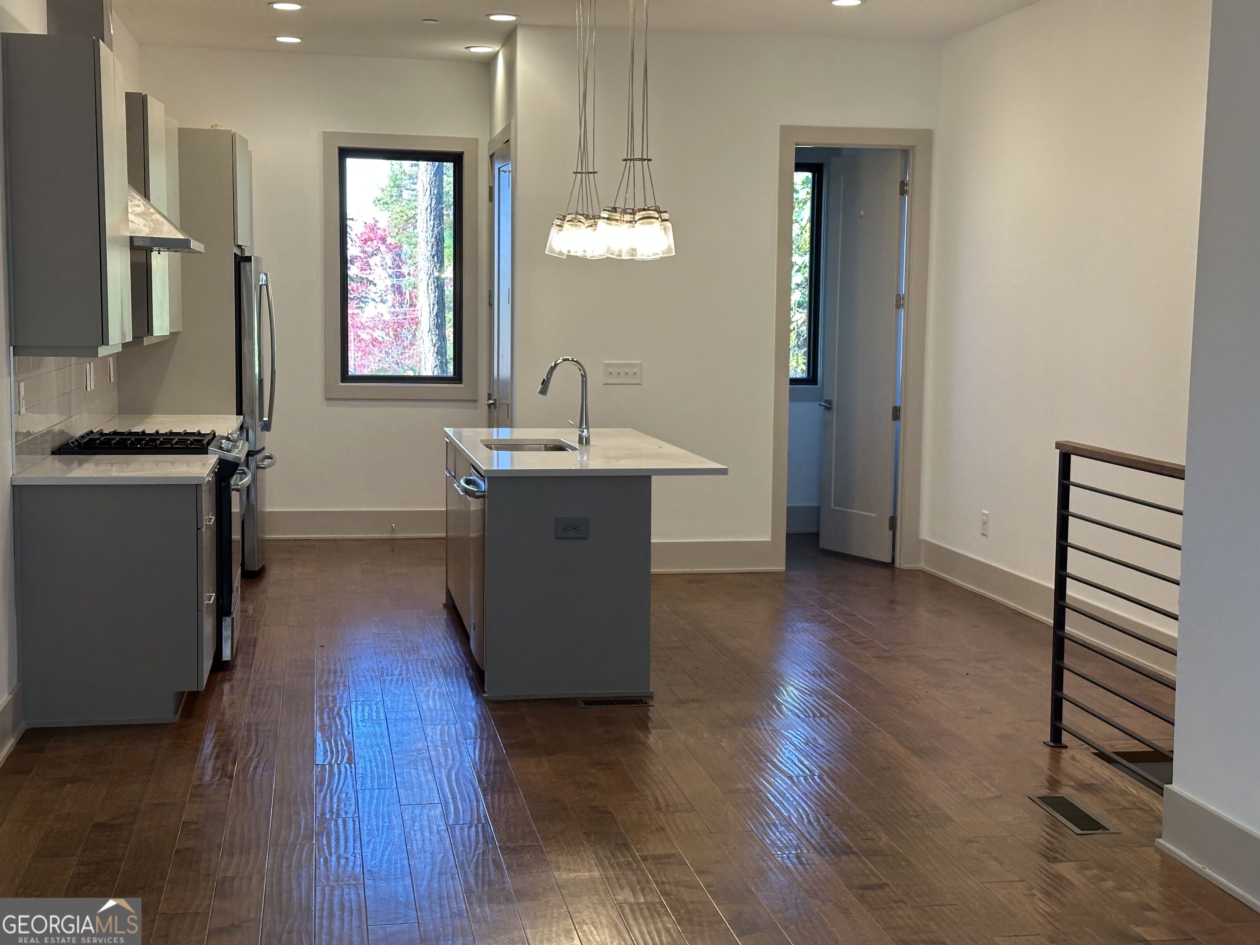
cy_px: 472
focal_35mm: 48
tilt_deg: -6.1
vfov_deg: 30.3
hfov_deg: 39.7
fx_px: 1747
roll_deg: -0.4
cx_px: 630
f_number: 1.78
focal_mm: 6.86
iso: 80
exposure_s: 1/120
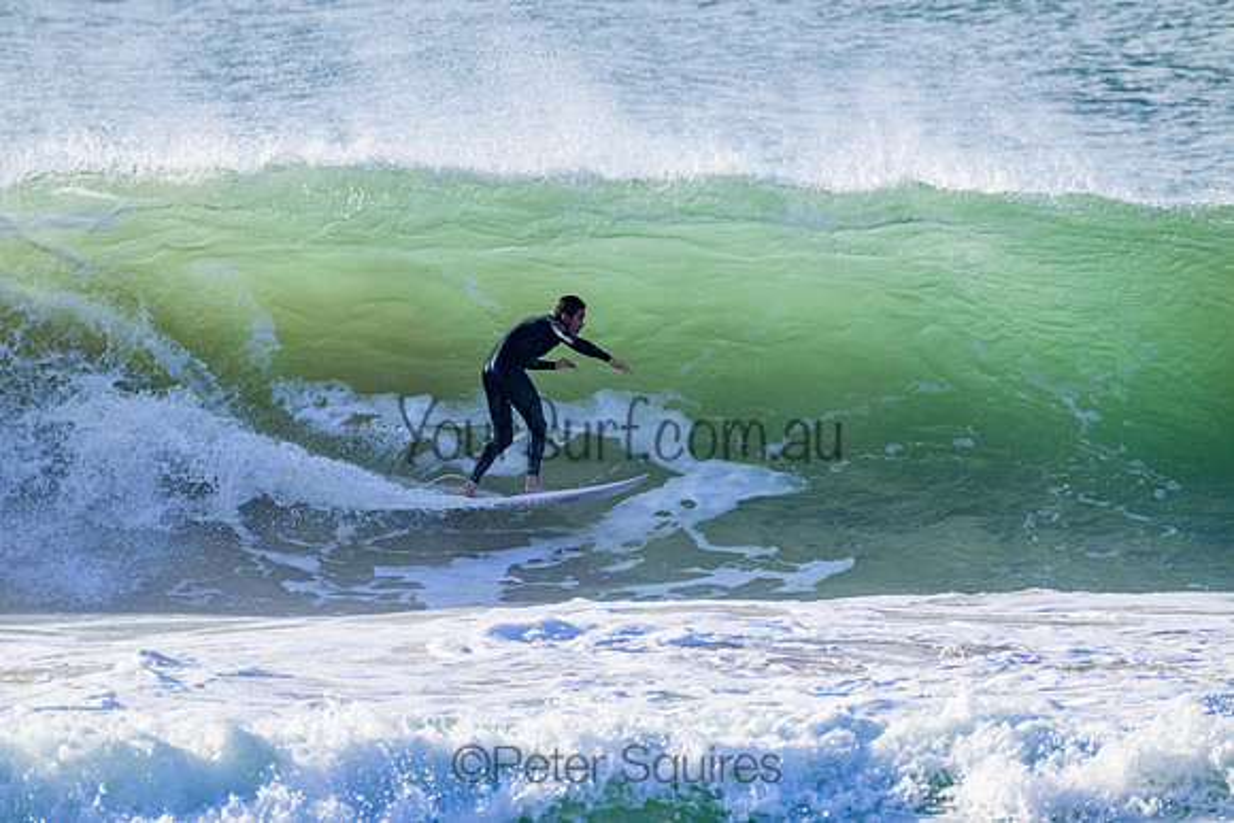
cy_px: 412
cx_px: 617
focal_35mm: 800
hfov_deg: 2.6
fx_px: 27427
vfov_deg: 1.7
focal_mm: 800
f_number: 11
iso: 1800
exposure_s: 1/2000
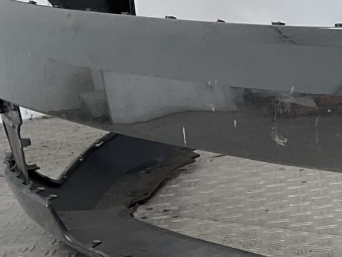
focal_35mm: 130
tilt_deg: -13.0
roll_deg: +2.8
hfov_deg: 13.0
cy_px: 136
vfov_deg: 11.4
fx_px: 1284
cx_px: 696
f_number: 1.8
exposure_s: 1/255
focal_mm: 3
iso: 16
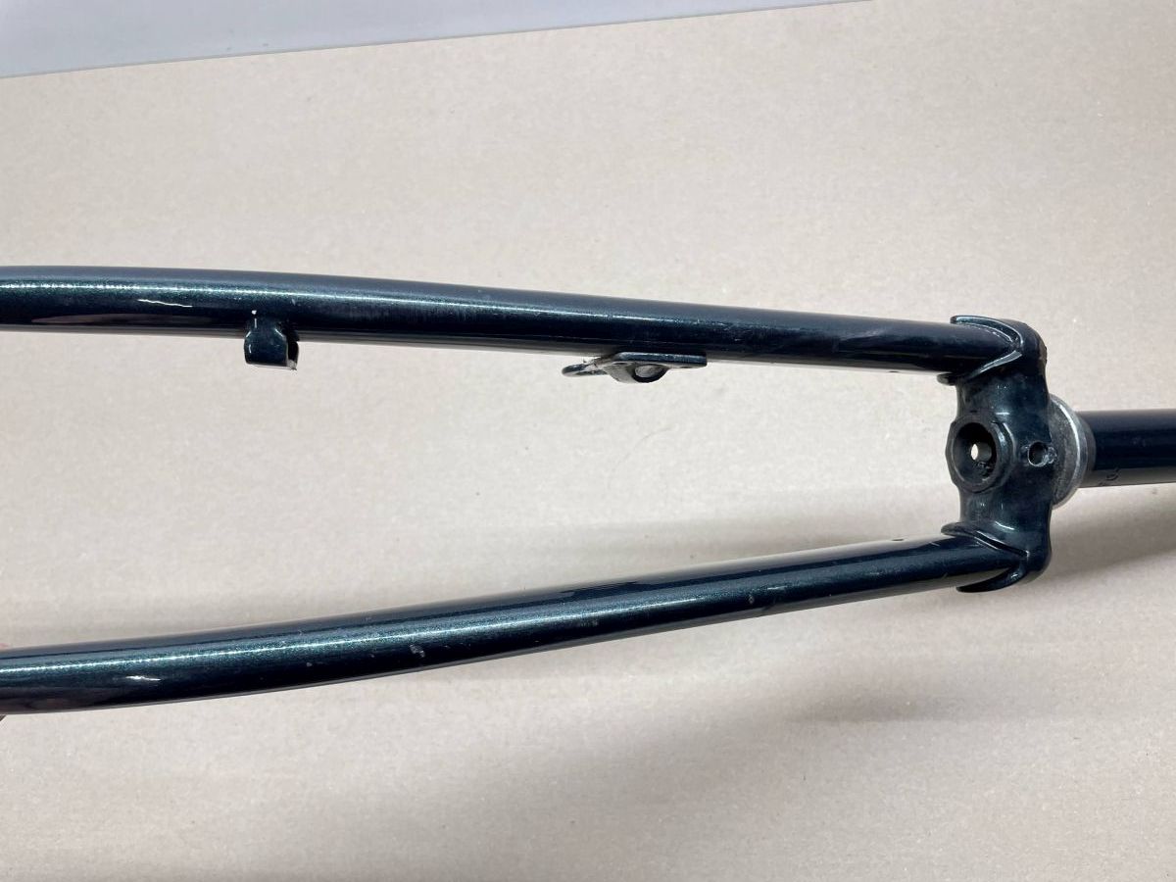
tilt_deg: -67.9
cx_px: 588
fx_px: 883
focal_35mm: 26
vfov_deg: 53.1
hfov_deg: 67.3
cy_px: 441
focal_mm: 4.2
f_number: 1.6
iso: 80
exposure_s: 1/100
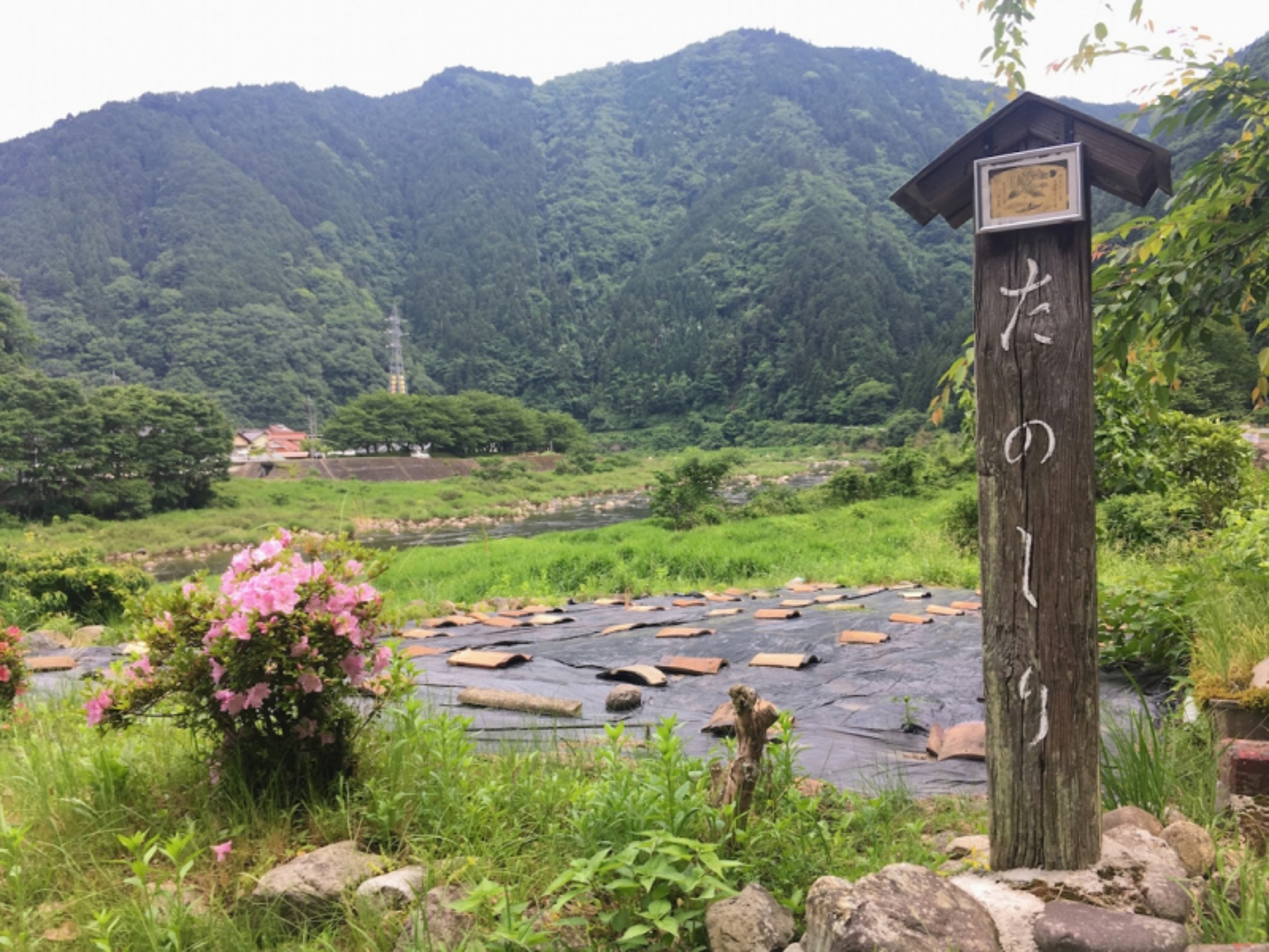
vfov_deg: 48.2
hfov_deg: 61.7
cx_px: 634
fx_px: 1063
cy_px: 476
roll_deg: +1.2
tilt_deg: -5.1
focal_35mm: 29
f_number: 2.2
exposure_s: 1/320
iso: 25
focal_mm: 4.15
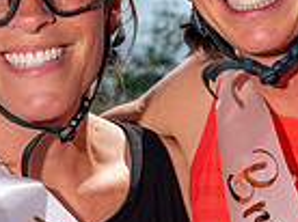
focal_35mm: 278
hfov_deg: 7.1
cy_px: 83
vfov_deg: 5.3
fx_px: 2389
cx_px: 35
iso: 200
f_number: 8
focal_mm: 65
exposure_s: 1/400
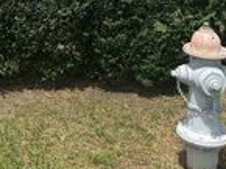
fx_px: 541
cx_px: 23
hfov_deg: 23.0
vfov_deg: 15.7
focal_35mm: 83
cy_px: -115
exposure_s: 1/5814
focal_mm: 6.76
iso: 80
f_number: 1.78
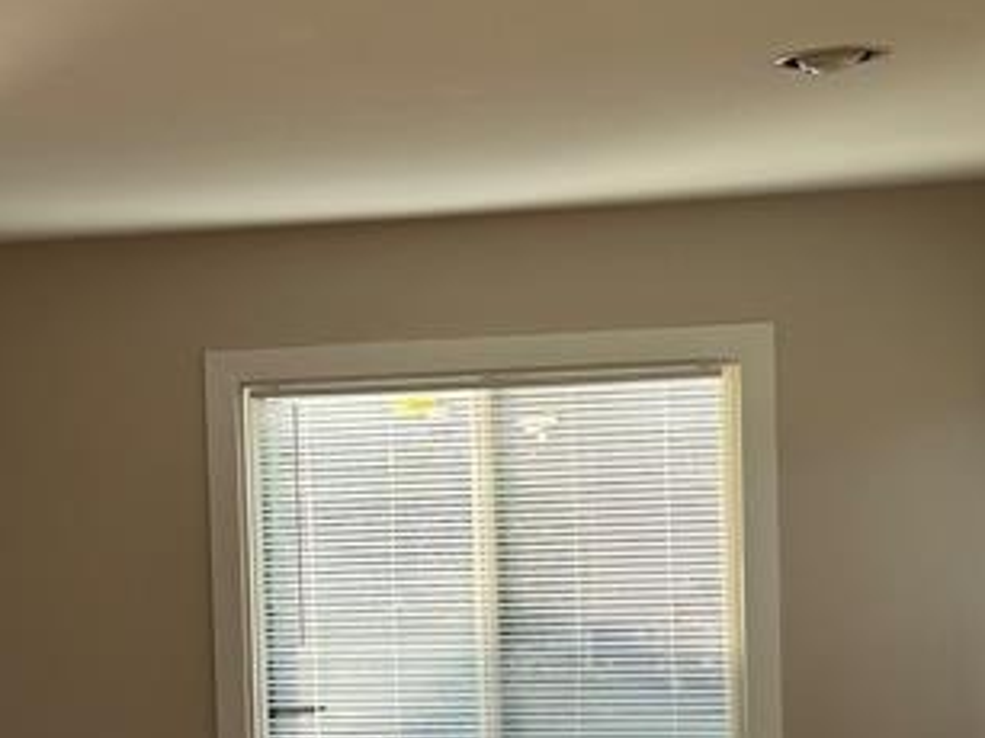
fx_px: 2276
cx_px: 228
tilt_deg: -3.6
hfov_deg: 24.1
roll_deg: +2.0
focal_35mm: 80
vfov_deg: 18.2
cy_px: 603
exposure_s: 1/185
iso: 64
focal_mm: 6.76
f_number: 1.78
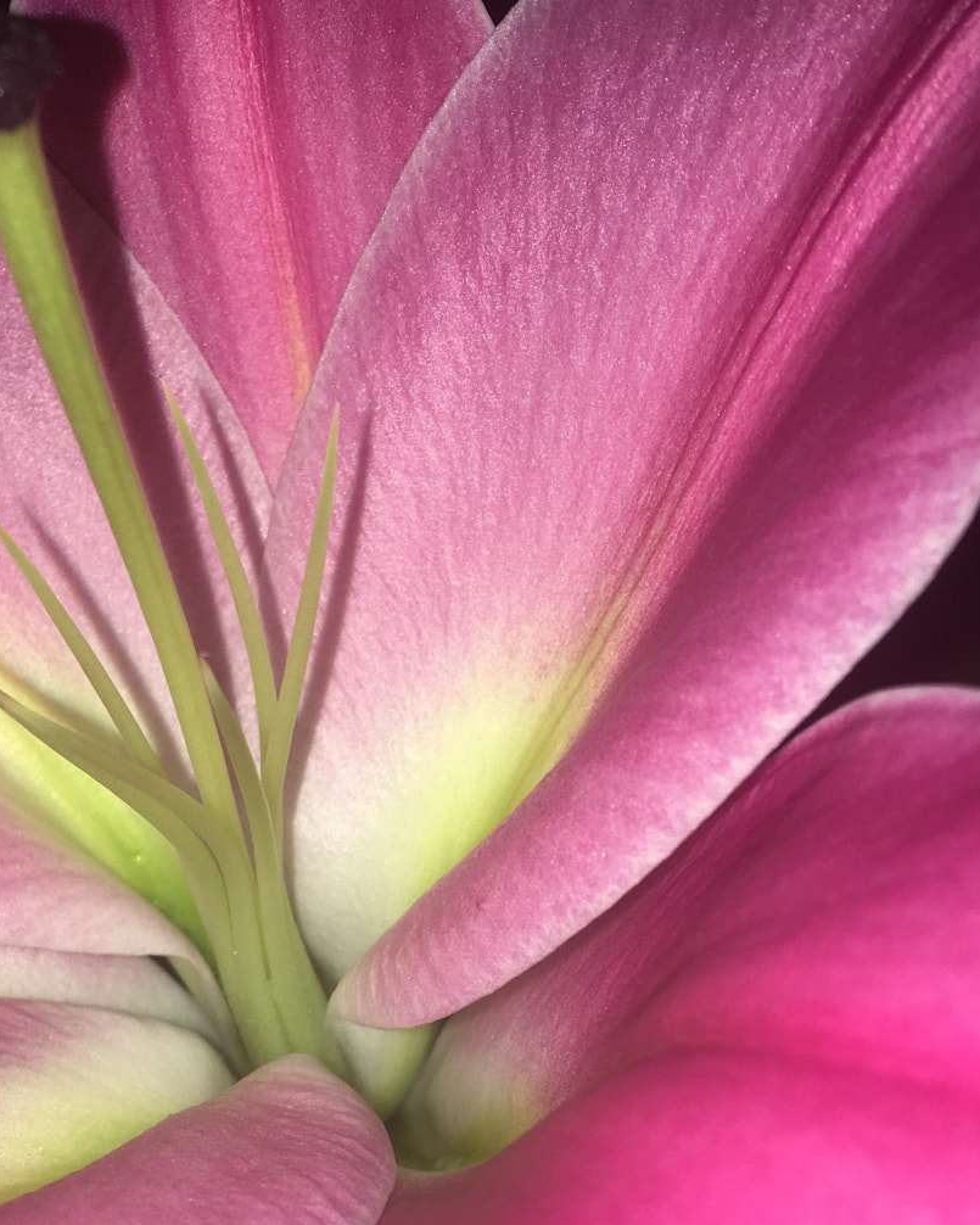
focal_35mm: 45
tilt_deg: +30.1
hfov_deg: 33.2
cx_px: 355
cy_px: 896
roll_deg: +39.5
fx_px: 1631
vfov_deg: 40.2
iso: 25
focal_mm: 4.15
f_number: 2.2
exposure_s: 1/131
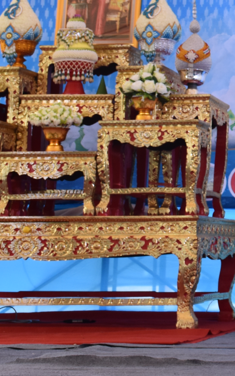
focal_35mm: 119
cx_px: 415
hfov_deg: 10.4
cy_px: 24
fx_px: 1224
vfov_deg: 17.2
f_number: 8
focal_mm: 27
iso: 400
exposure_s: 1/250
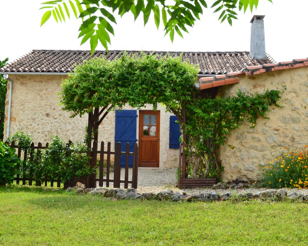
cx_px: 166
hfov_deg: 41.1
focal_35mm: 45
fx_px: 410
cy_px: 123
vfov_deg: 33.4
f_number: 10
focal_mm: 26
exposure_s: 1/250
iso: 400
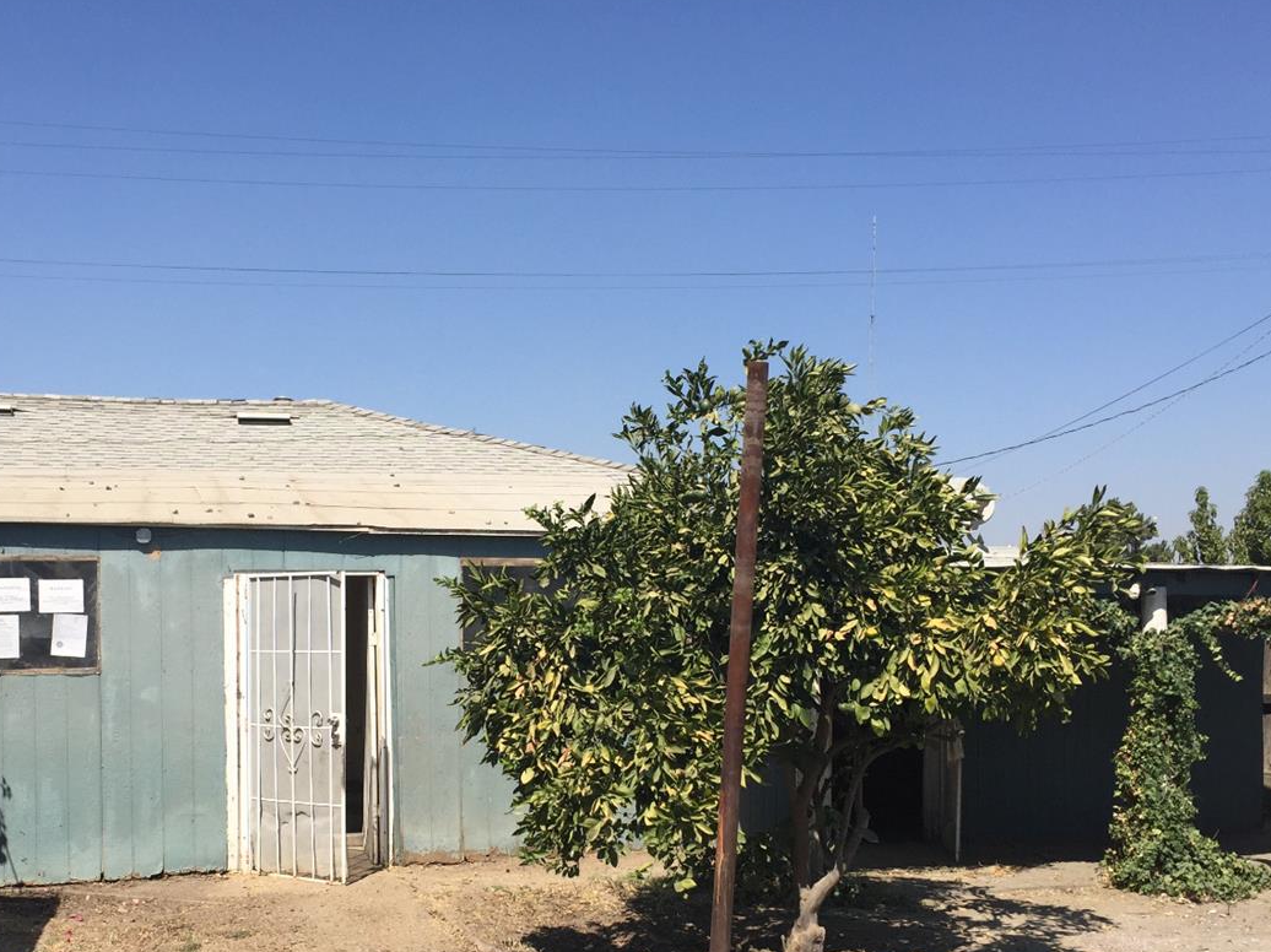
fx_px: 1541
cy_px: 672
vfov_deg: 33.9
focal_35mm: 42
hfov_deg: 44.5
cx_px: 492
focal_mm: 4.15
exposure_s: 1/2326
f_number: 2.2
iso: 32
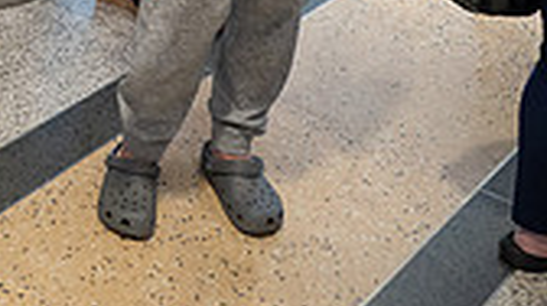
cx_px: -120
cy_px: -303
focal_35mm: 87
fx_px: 1260
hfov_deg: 22.4
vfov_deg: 12.3
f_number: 4
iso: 5000
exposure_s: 1/200
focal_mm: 24
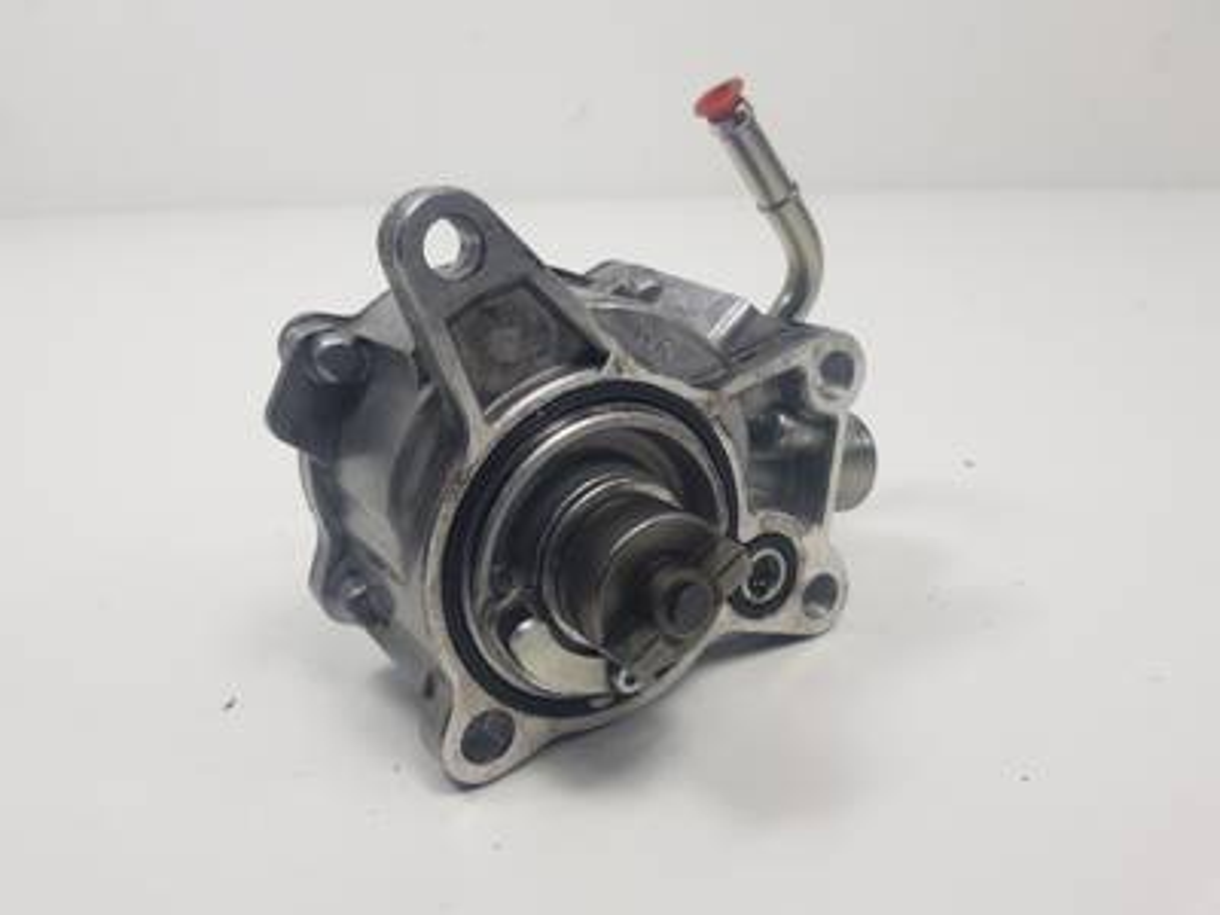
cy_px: 458
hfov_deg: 67.3
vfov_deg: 53.1
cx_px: 610
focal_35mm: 26
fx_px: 916
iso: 40
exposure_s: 1/364
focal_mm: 4.2
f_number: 1.7
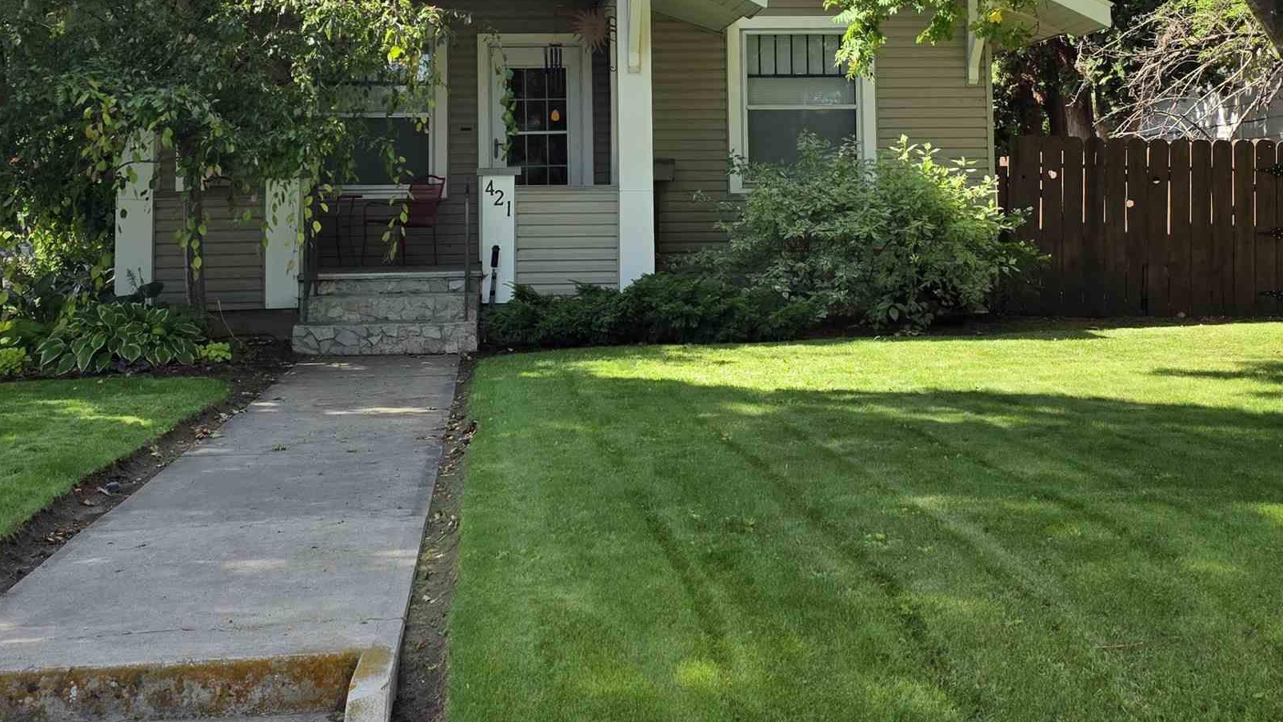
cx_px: 643
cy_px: 111
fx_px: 1633
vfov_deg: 24.4
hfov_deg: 42.9
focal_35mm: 48
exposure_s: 1/2929
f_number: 1.7
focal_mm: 6.3
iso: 80
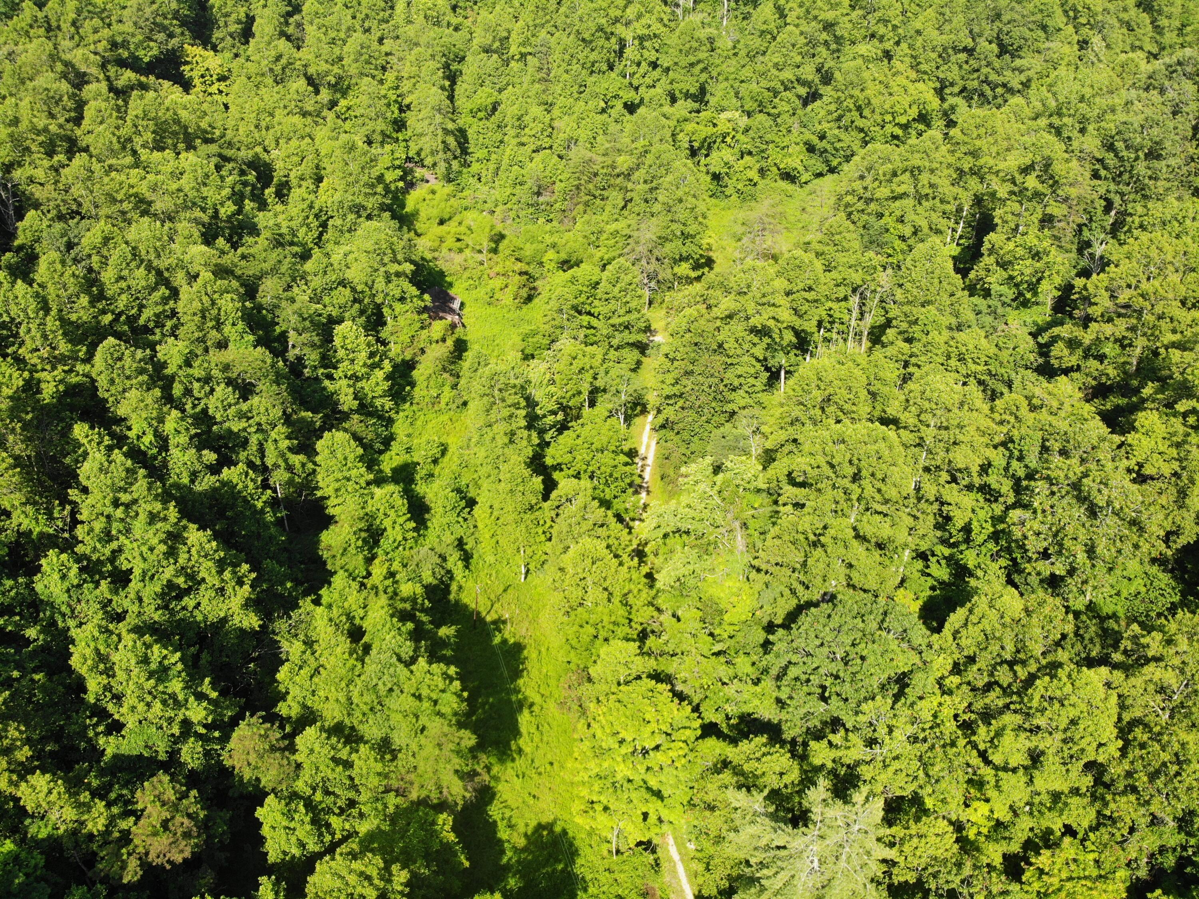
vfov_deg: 56.8
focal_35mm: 24
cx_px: 600
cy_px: 450
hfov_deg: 71.6
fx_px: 831
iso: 100
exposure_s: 1/343
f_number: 2.8
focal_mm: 4.5
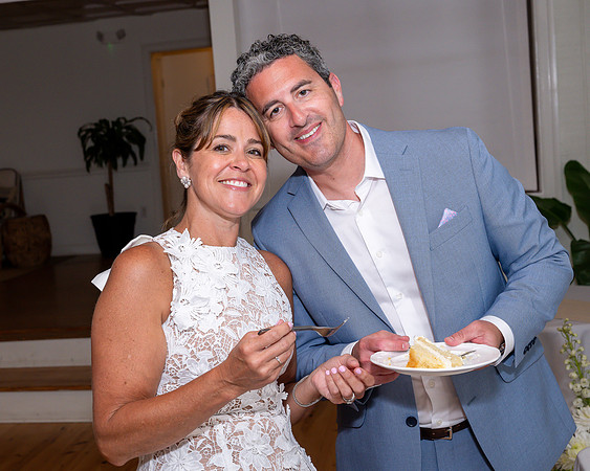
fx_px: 935
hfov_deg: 34.8
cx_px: 216
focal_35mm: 54
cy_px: 222
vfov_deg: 28.3
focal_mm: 45
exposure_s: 1/250
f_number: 7.1
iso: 500
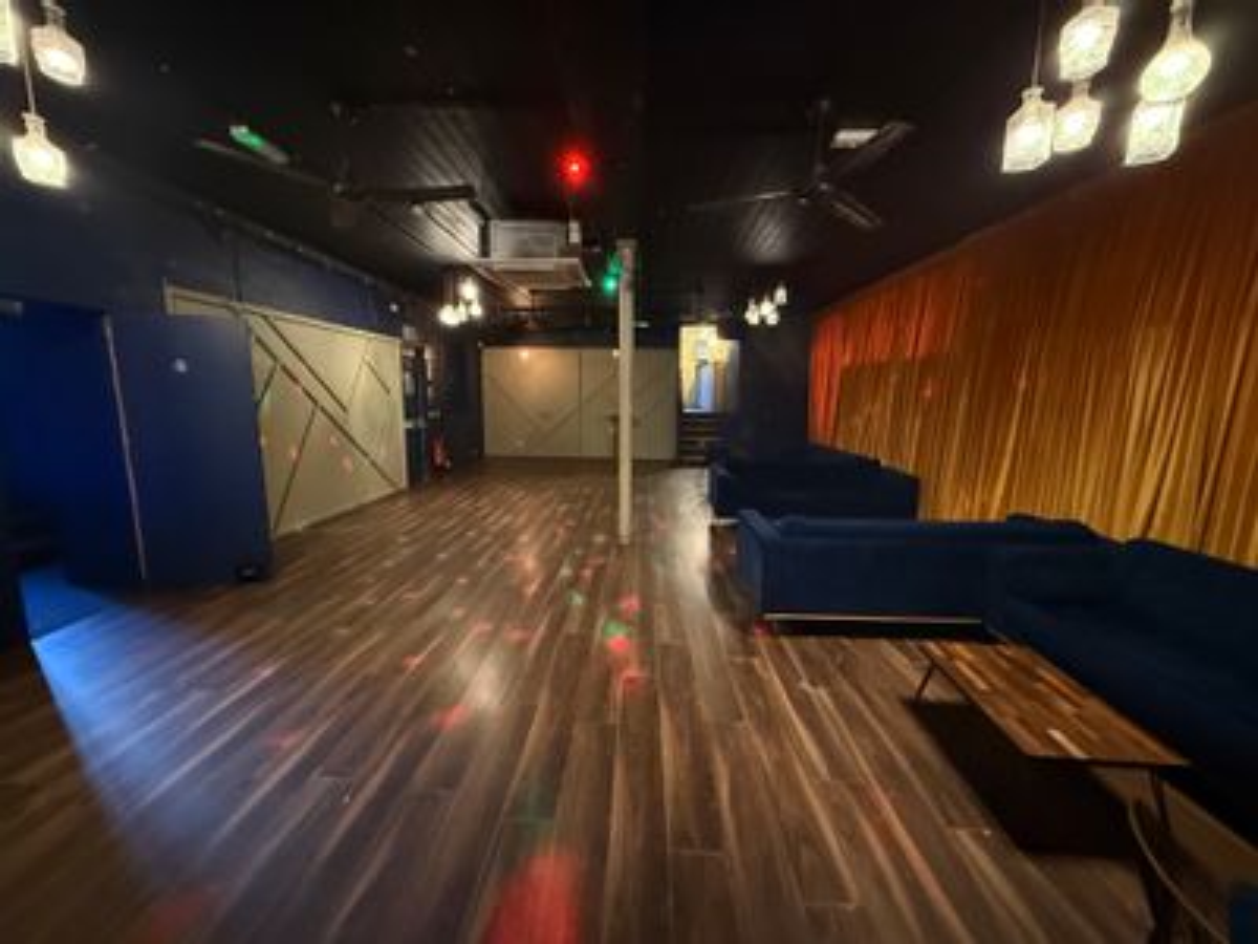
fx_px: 509
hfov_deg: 102.1
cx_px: 629
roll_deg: -0.2
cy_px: 472
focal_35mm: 14
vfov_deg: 85.7
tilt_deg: -8.8
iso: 1250
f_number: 2.2
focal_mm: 2.22
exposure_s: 1/25
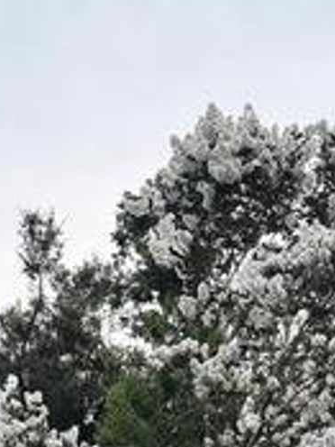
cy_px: 578
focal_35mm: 66
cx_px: 105
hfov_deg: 22.1
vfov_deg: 25.4
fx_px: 852
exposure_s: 1/60
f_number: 1.78
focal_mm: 6.86
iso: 200
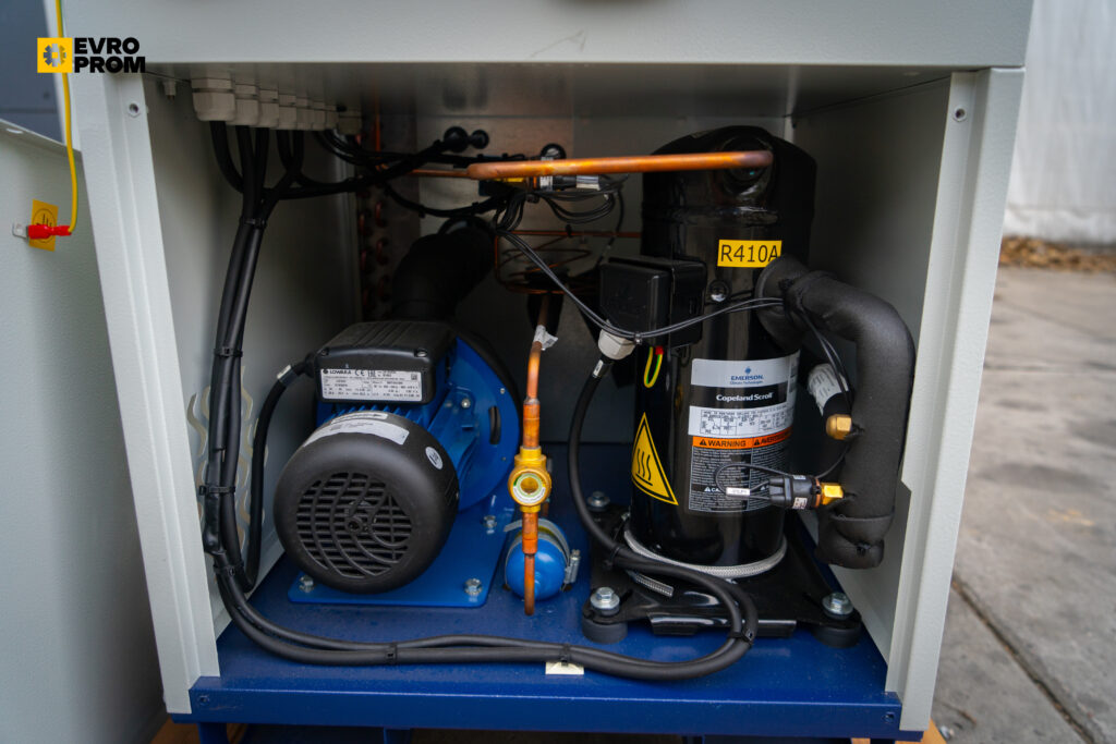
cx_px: 558
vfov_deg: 53.1
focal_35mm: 24
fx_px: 744
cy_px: 372
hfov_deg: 73.7
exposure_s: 1/200
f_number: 4
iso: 250
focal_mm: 24
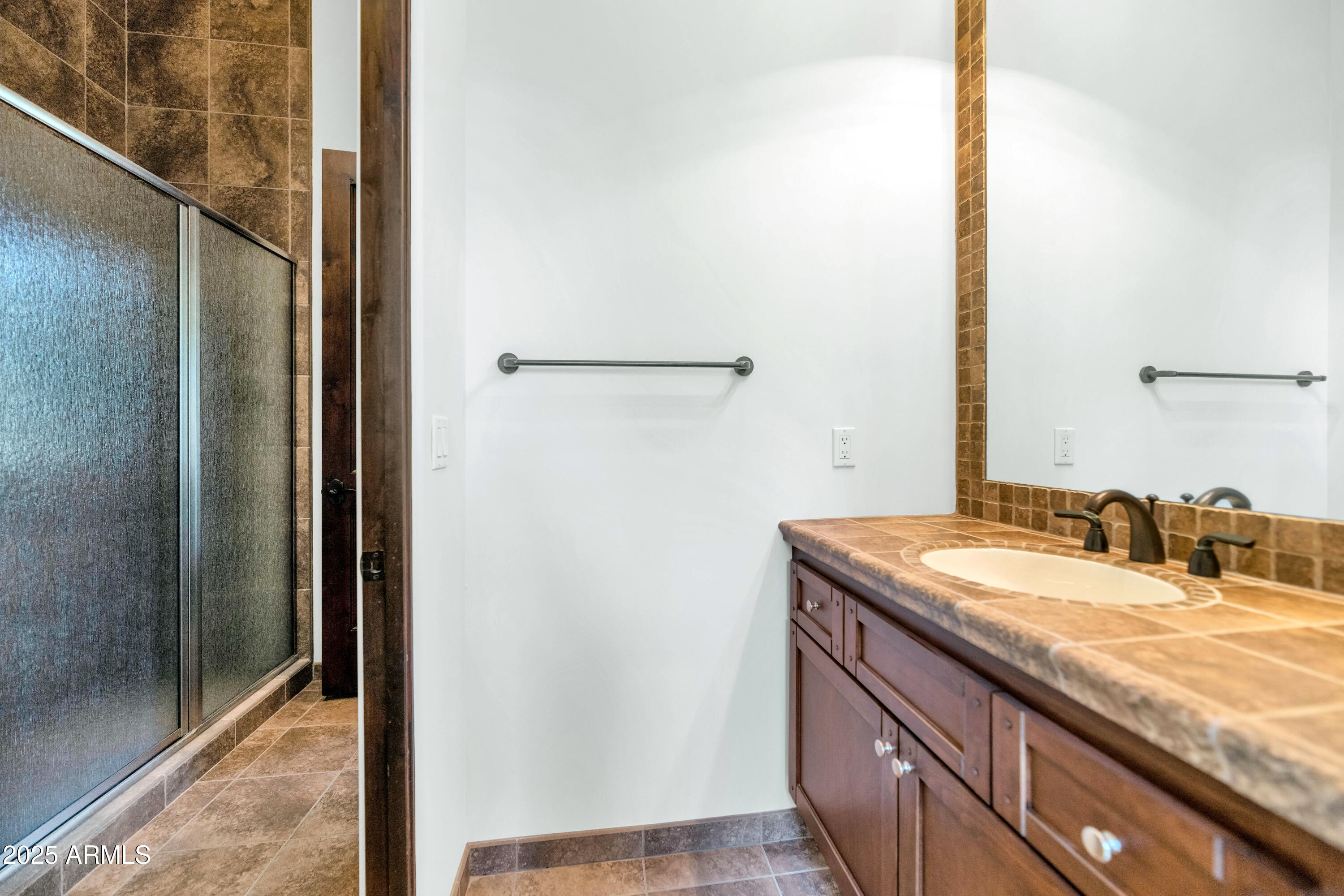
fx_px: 523
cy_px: 448
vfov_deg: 81.2
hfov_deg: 104.3
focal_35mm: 14
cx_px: 672
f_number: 2.8
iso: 320
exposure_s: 1/60
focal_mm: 14
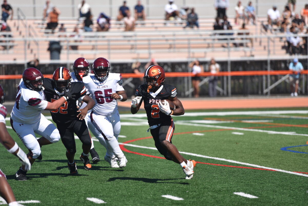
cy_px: 103
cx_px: 154
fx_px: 1712
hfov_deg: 10.3
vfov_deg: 6.9
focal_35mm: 200
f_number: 2.8
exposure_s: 1/2500
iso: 100
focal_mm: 200
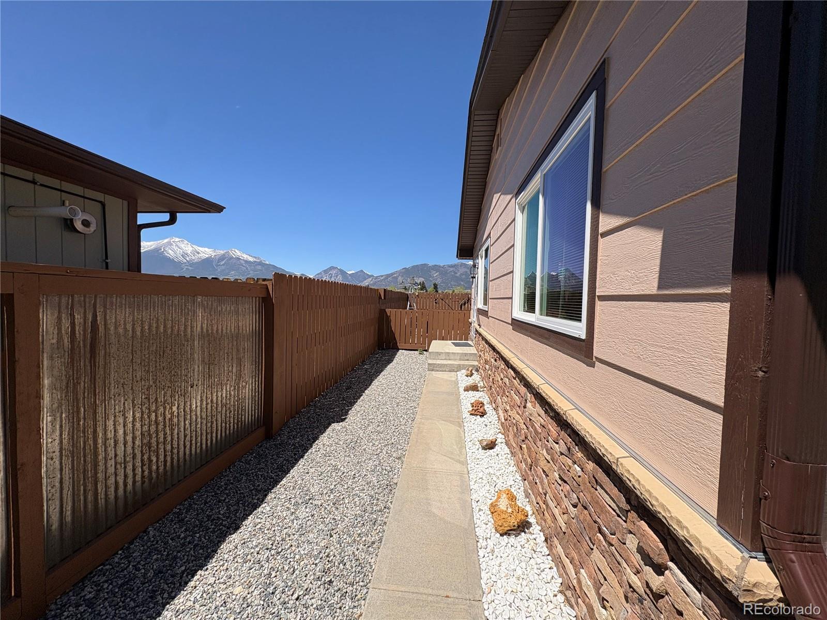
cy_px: 310
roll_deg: -1.7
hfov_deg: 102.1
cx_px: 414
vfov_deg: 85.7
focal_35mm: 14
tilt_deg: +1.6
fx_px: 334
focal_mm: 2.22
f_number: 2.2
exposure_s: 1/2494
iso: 50
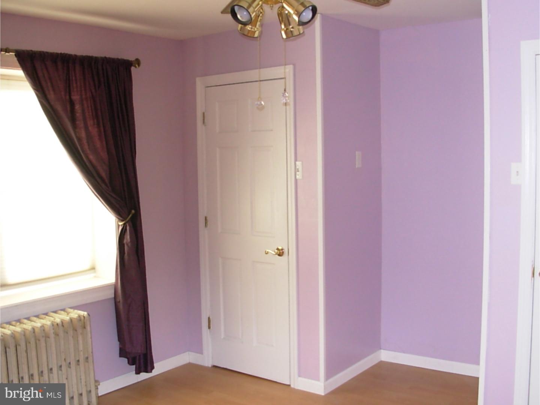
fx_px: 593
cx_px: 270
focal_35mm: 38
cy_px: 202
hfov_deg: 49.0
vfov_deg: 37.7
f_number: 2.9
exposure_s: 1/78.3
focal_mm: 6.3
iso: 122
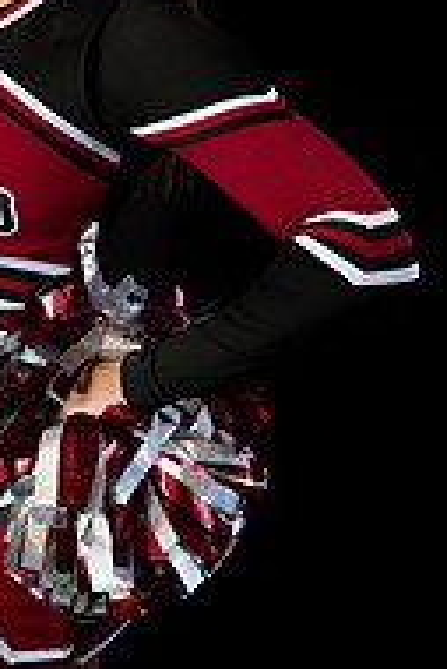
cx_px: 14
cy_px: 299
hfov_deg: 16.2
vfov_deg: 24.4
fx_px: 1543
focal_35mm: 83
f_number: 7.1
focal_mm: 35
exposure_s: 1/200
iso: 100
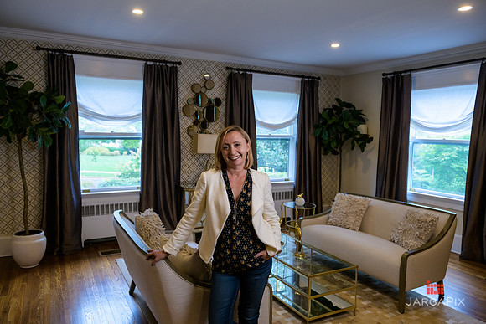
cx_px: 243
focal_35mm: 27
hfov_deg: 67.4
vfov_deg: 48.0
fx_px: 365
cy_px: 162
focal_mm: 27
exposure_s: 1/125
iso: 1000
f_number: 5
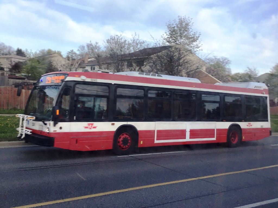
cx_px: 139
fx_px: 249
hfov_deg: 58.4
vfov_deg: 45.4
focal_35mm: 31
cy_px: 104
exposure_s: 1/251
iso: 25
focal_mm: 3.3
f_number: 2.4
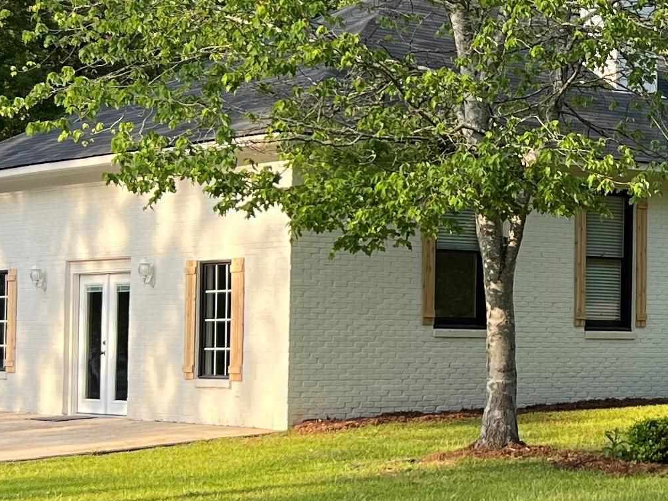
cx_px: 644
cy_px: 12
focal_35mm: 59
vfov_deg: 23.9
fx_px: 1139
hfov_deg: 30.7
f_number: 1.5
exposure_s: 1/957
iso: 50
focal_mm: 5.7
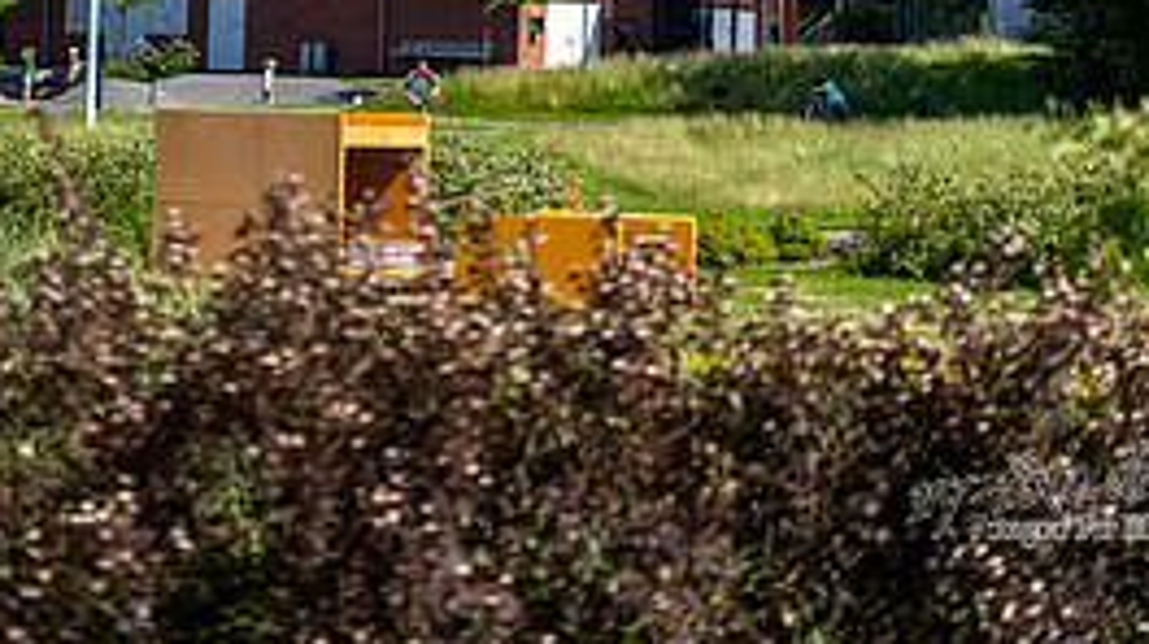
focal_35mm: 196
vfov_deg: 6.1
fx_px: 5967
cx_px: 209
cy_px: -133
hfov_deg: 11.0
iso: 50
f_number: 1.4
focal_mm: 85
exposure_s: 1/5000
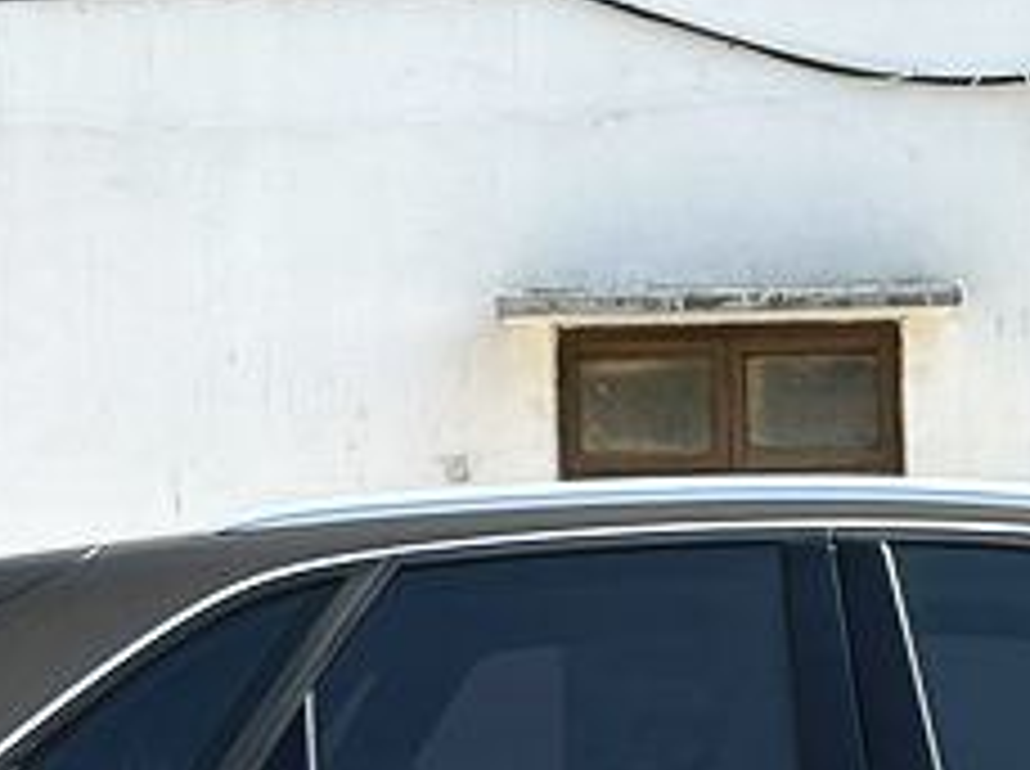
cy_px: 829
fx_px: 4991
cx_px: 1052
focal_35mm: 168
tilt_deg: +0.5
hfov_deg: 11.6
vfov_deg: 8.7
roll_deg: +0.8
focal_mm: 6.86
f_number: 1.78
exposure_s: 1/2114
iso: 64
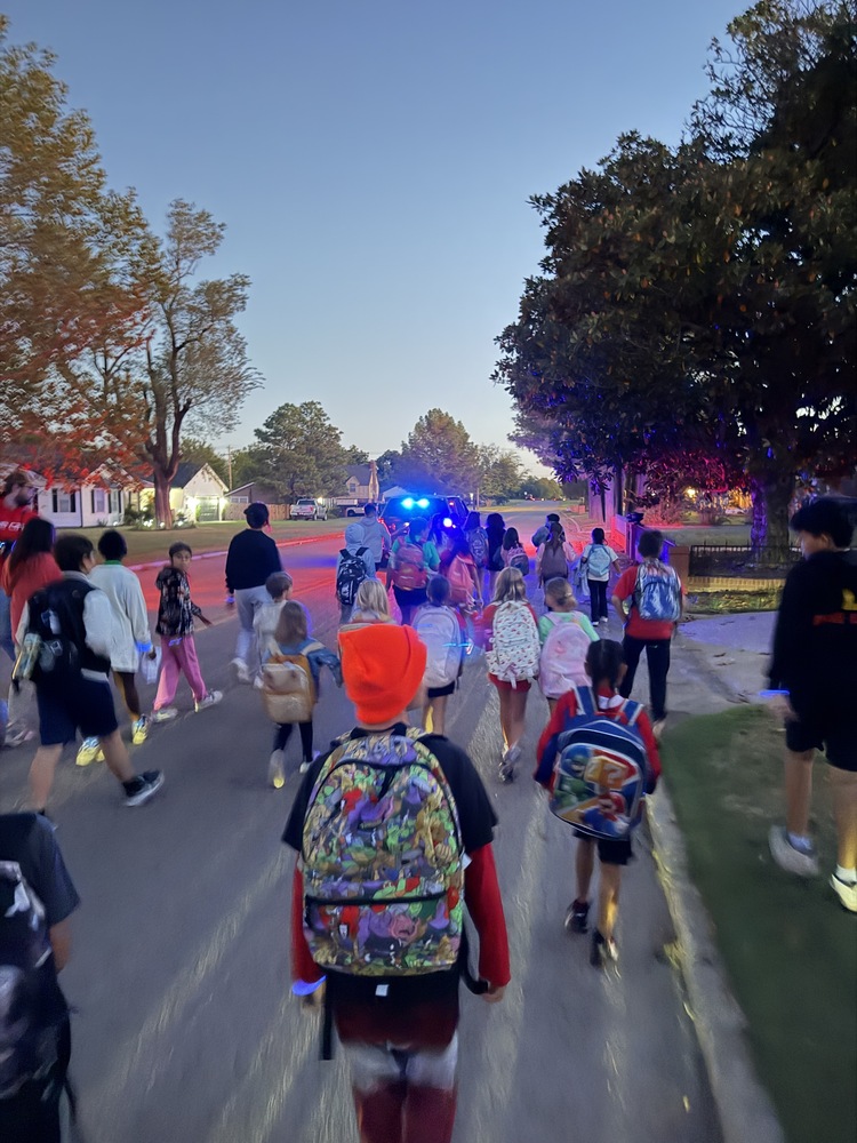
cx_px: 428
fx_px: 792
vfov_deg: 71.6
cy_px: 572
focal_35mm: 24
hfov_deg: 56.8
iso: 3200
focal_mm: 6.76
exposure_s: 1/14
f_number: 1.78
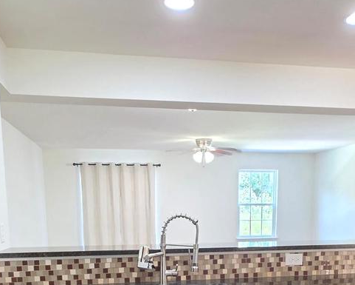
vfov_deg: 35.3
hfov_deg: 47.8
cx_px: 201
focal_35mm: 38
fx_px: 399
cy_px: 289
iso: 250
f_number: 1.9
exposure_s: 1/60
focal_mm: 2.2
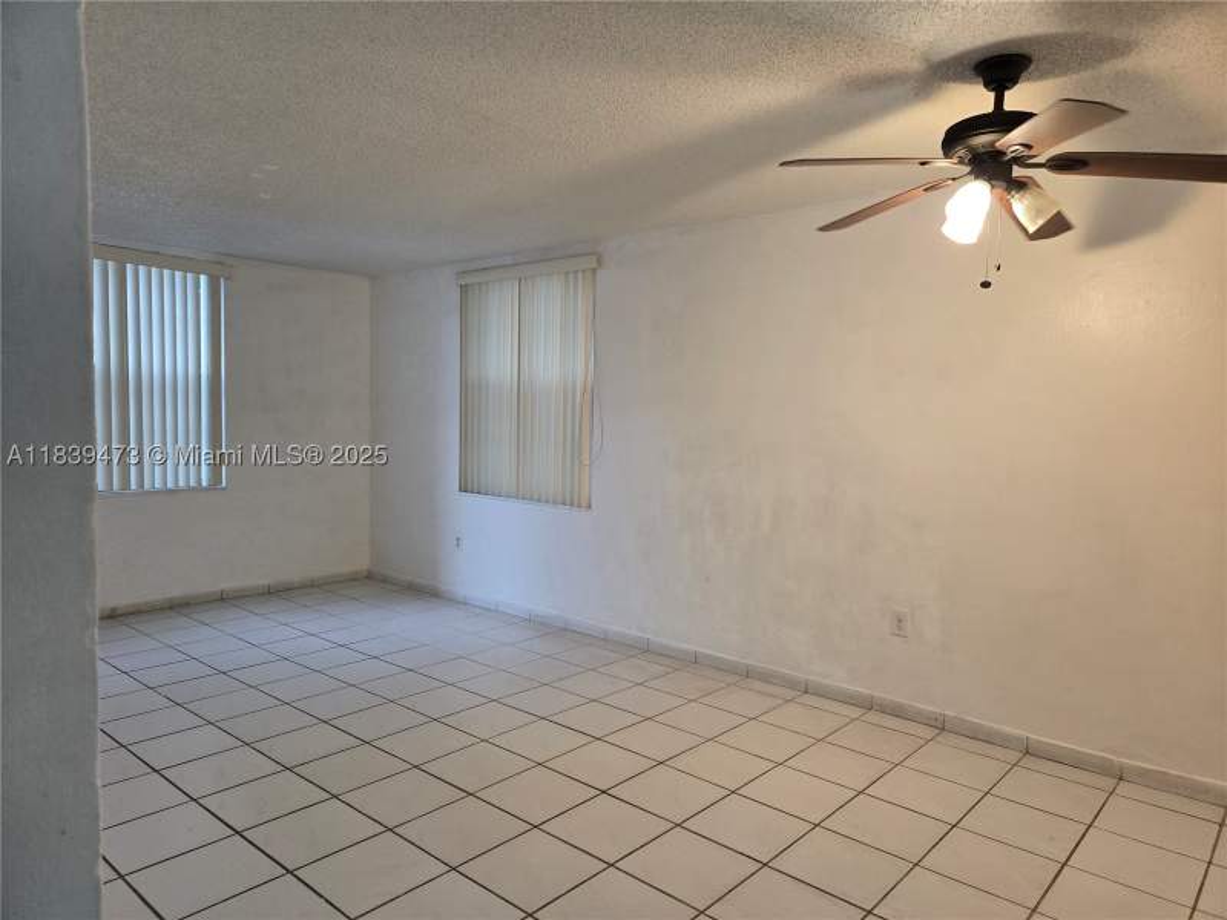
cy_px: 460
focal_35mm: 23
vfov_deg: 58.9
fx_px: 815
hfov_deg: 73.9
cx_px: 614
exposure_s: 1/120
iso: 160
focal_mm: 5.4
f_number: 1.8
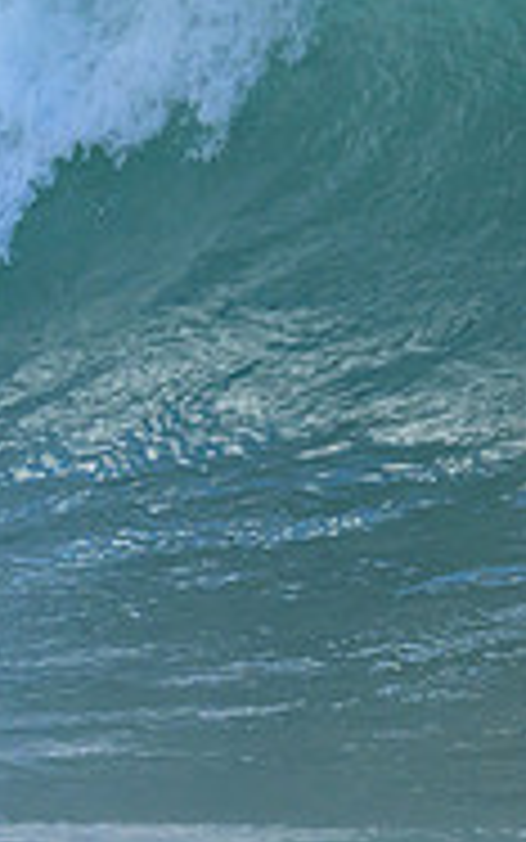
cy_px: -11
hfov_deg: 0.5
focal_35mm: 2533
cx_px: -769
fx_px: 58053
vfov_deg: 0.8
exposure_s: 1/2500
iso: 1100
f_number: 6.3
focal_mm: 800
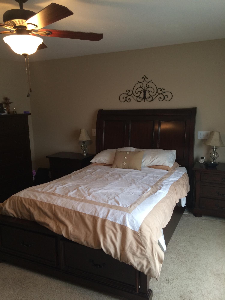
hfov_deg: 48.2
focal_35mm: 29
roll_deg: +1.4
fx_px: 251
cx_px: 112
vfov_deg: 61.7
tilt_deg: -10.8
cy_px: 150
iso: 100
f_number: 2.2
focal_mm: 4.15
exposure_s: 1/30
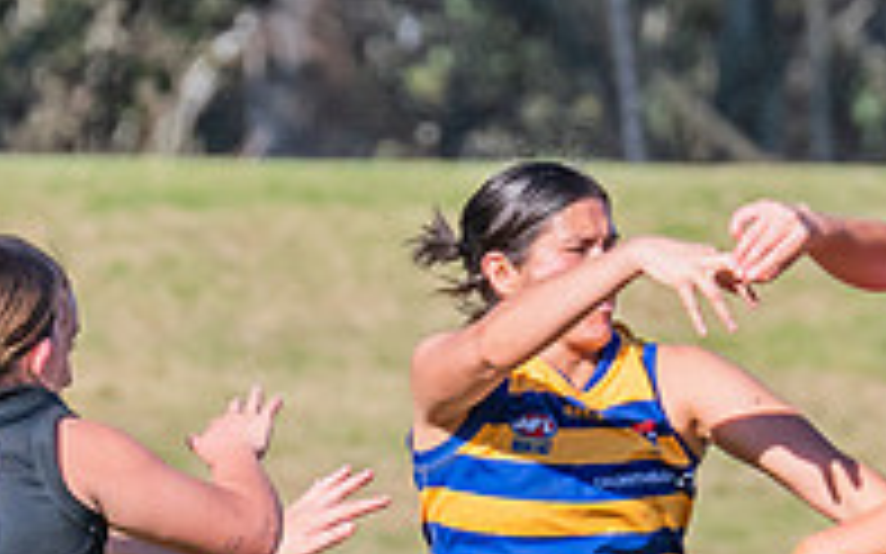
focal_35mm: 1918
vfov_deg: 0.7
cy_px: 477
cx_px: 325
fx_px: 46300
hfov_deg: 1.1
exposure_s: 1/1250
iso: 800
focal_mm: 420
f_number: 10
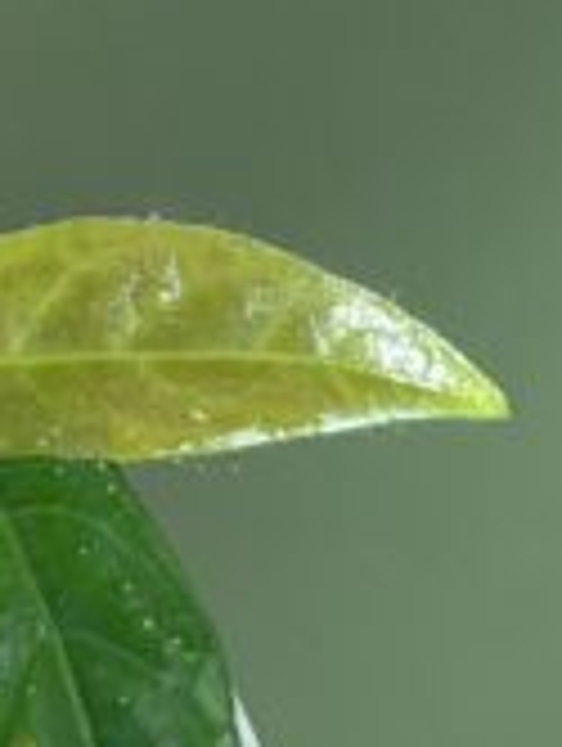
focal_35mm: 296
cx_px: -468
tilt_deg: -6.0
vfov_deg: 6.6
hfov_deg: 5.0
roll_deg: -0.9
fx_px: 6391
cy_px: -130
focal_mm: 6.76
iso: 500
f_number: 1.78
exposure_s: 1/33
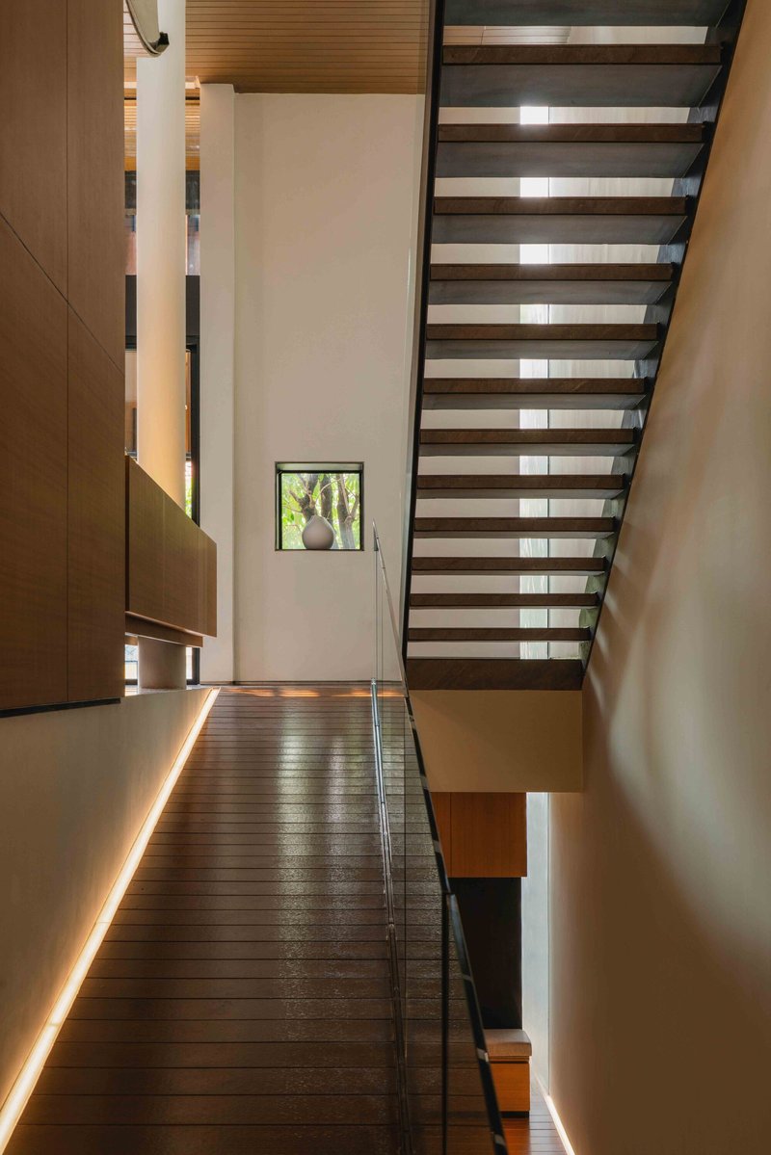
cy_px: 578
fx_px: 1413
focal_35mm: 44
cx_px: 386
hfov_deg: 30.5
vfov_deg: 44.5
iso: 100
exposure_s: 1/2
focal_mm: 44
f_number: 11
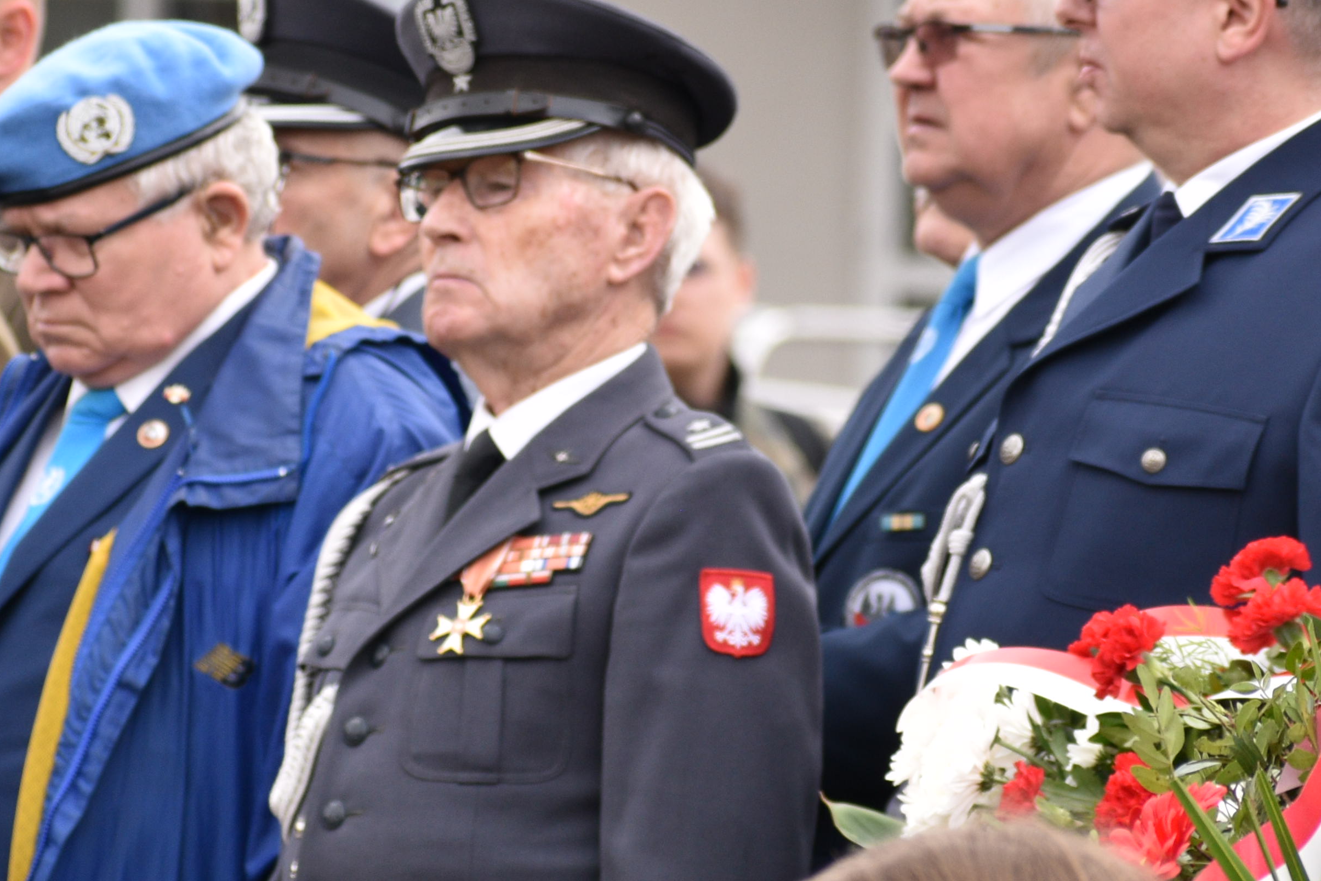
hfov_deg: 3.3
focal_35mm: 616
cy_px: 609
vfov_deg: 2.2
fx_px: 22612
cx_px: 344
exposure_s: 1/500
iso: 250
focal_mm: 165
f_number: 5.6
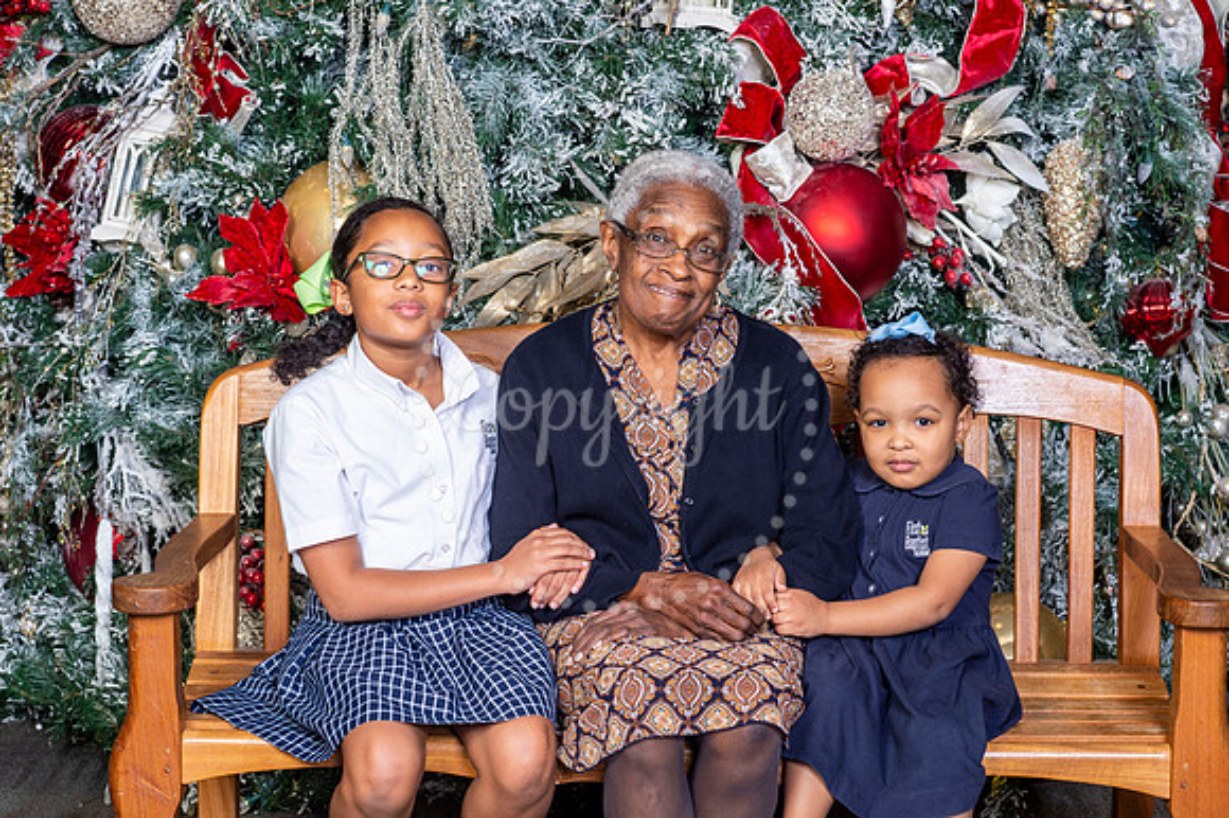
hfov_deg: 23.9
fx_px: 2900
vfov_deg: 16.1
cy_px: 409
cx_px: 614
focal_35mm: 85
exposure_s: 1/125
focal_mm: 85
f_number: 8
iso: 400
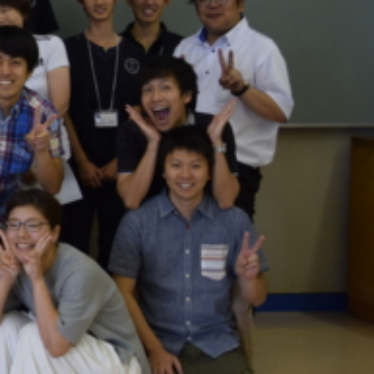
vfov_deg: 14.9
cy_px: 66
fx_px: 1418
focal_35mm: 116
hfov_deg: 13.5
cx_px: -291
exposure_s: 1/80
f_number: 4.5
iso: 400
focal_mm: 22
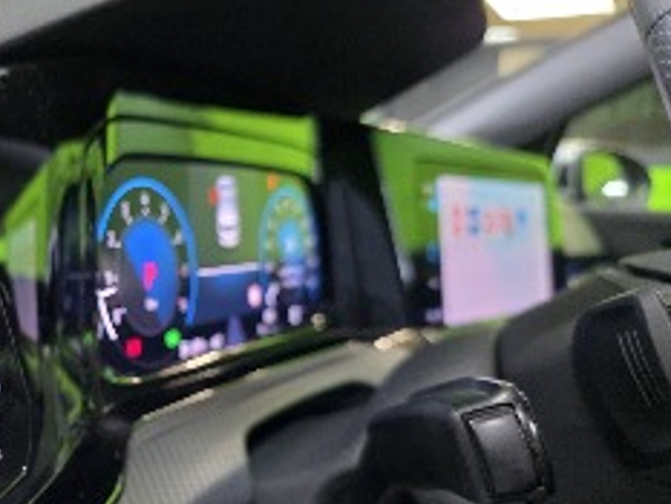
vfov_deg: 34.8
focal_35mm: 41
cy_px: 337
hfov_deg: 42.5
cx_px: 84
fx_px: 795
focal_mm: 6.25
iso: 2000
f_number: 1.7
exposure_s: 1/100
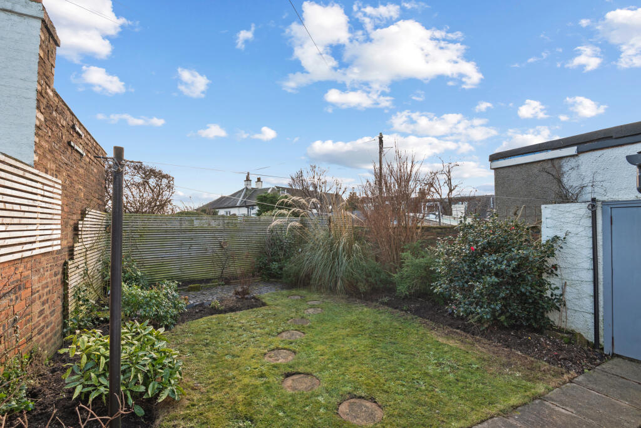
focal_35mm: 16
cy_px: 214
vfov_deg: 73.8
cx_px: 320
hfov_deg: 96.7
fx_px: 285
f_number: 9
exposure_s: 1/15
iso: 250
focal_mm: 16
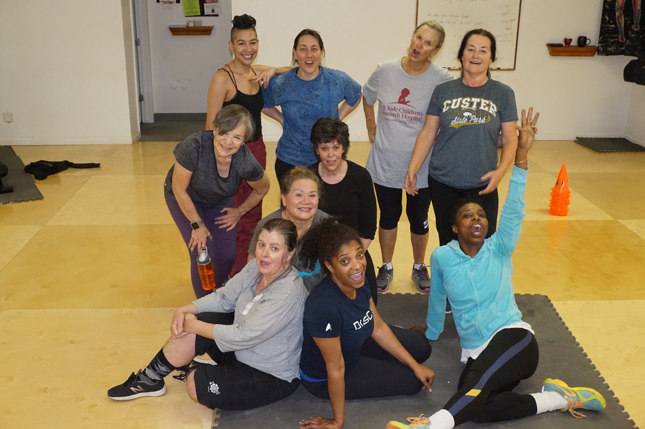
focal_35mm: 40
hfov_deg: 47.9
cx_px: 322
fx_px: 725
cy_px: 214
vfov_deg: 33.0
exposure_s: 1/60
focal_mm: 27
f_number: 9
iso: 3200
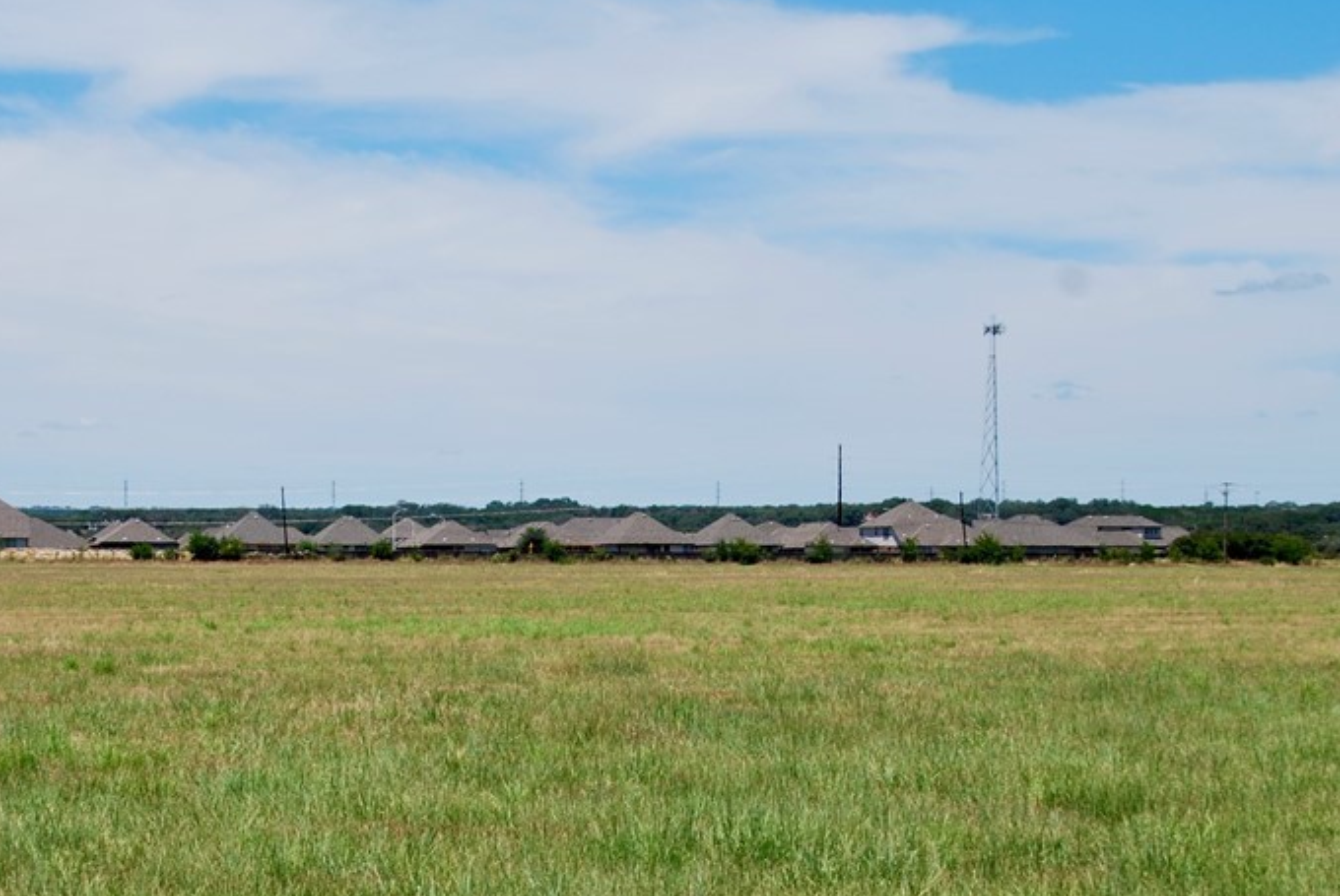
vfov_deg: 15.9
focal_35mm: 86
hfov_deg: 23.6
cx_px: 549
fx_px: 3204
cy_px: 547
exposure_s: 1/320
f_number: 9
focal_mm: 36
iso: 100
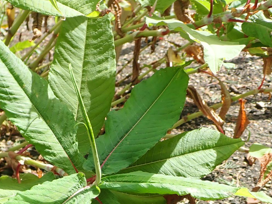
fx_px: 479
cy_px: 198
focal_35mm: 61
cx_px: 94
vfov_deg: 23.2
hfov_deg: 31.5
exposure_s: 1/400
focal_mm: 5.5
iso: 100
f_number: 3.2
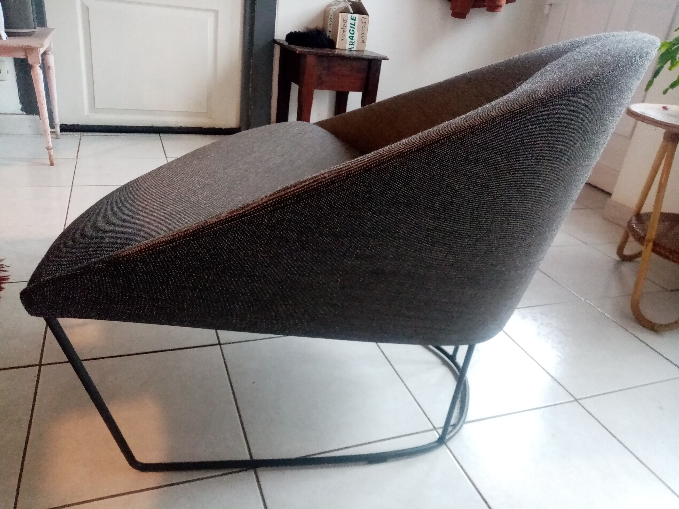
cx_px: 340
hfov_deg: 67.3
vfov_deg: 53.1
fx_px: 510
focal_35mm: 26
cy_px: 254
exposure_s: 1/25
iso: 682
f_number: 1.8
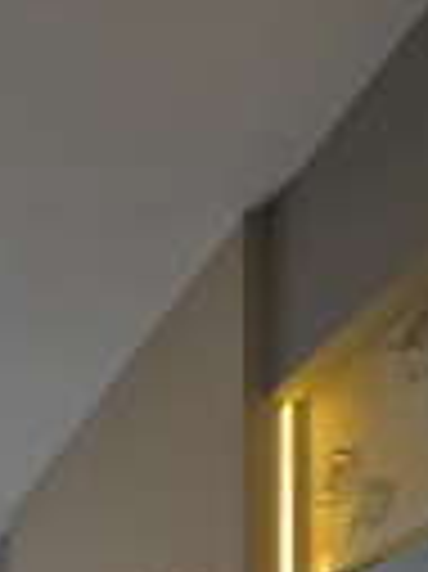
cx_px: -277
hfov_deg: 22.6
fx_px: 776
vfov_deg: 25.9
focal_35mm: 47
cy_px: 914
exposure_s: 1/100
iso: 40
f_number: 2.2
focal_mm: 1.7
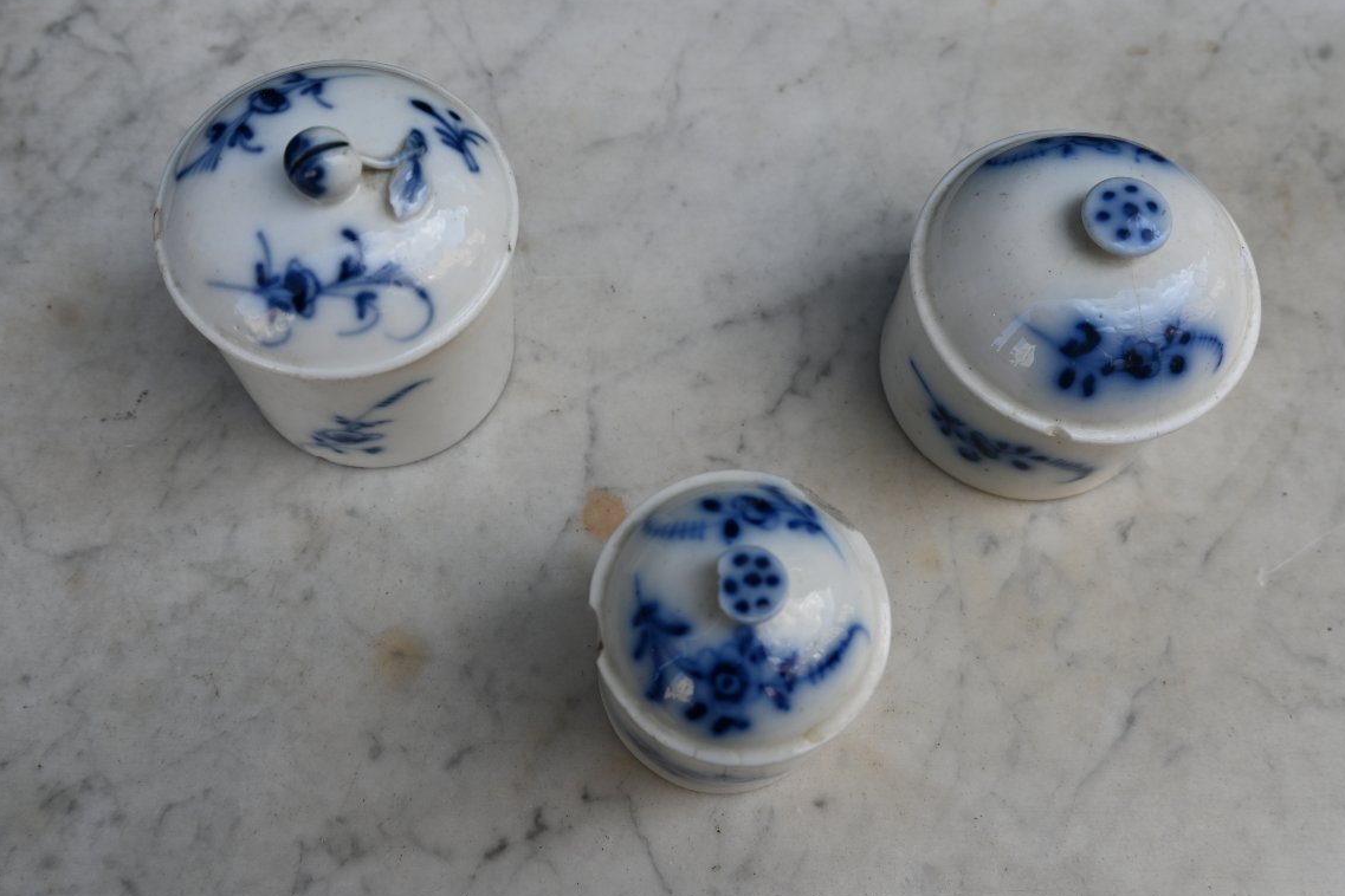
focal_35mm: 39
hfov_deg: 49.8
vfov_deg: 34.4
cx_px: 649
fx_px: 1449
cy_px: 448
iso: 180
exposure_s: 1/250
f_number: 5.6
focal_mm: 24.5
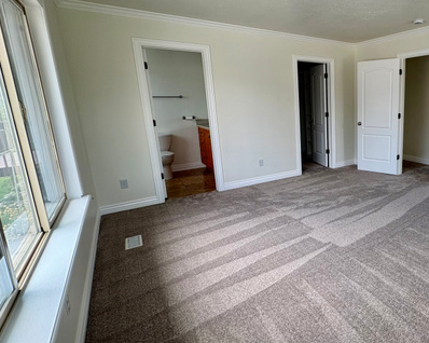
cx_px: 338
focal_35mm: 22
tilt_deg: -10.6
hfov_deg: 68.4
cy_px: 159
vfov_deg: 63.0
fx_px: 279
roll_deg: +1.0
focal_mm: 2.22
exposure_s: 1/99
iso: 40
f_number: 2.2
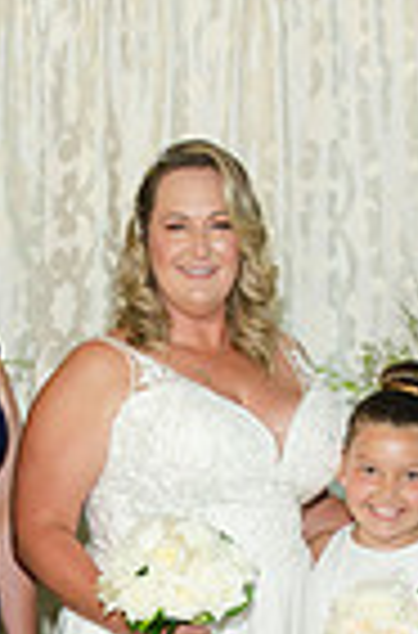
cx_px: 90
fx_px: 2018
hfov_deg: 11.8
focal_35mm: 115
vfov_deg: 17.3
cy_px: 683
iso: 400
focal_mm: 24
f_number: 5.6
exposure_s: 1/125
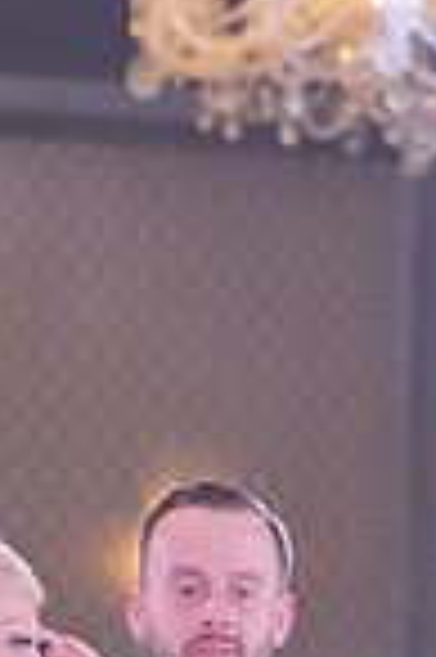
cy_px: 1161
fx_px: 8558
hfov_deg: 2.9
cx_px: 146
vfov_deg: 4.4
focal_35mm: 470
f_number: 3.2
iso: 6400
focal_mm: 79
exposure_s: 1/500
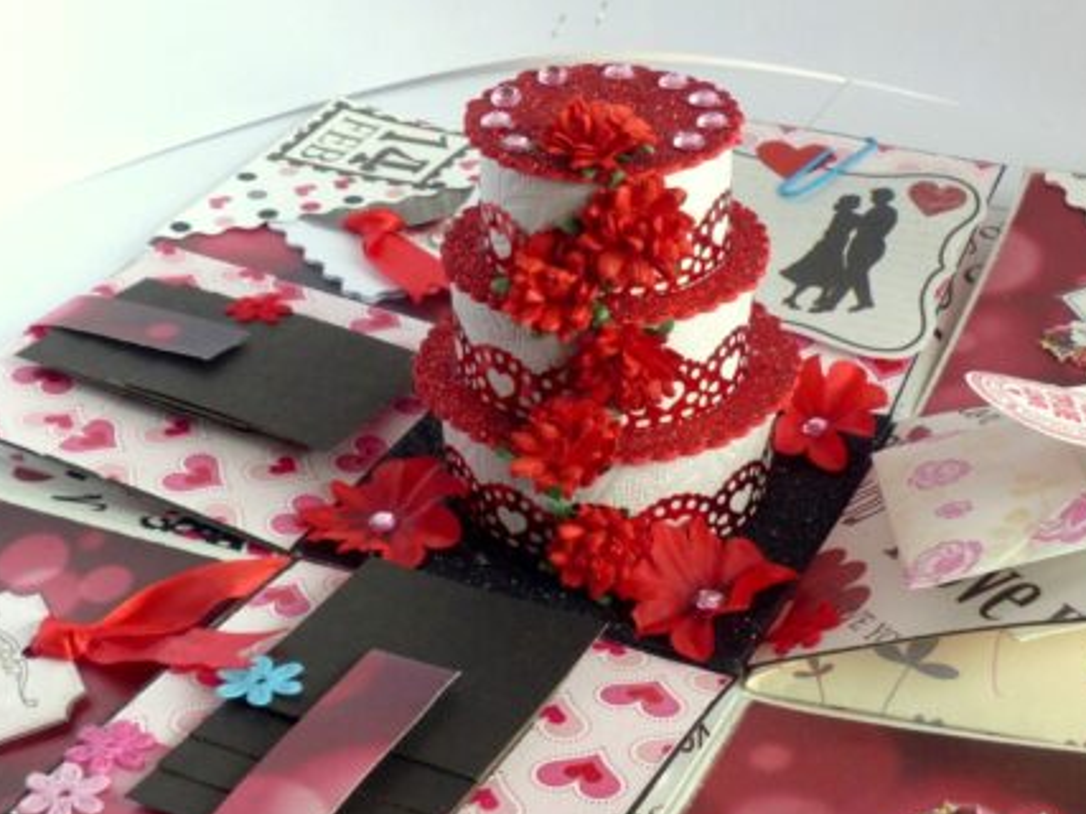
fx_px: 2070
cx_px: 582
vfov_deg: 22.2
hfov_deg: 29.4
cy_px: 359
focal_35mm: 66
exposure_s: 1/60
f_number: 4.5
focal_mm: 8.4
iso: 200
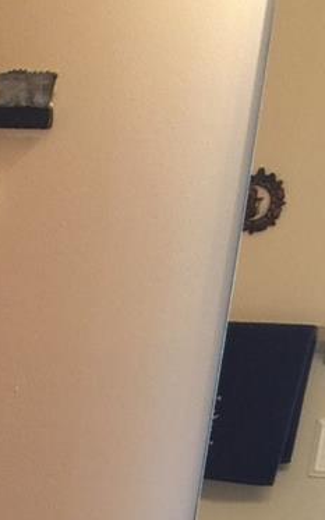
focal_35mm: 99
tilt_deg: -14.2
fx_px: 1404
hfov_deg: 12.2
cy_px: 765
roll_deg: -4.3
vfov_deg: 18.7
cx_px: -252
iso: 64
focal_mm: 4.15
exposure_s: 1/15
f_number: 2.2
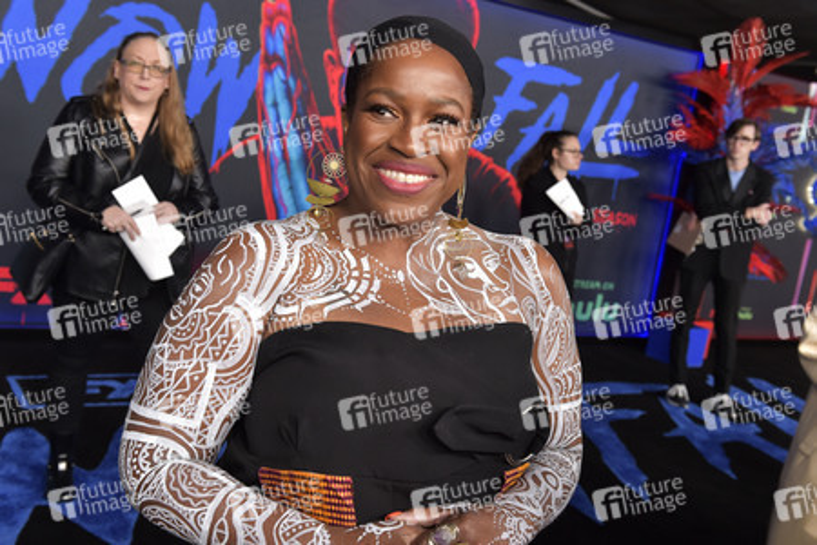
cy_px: 272
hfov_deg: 48.5
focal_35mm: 40
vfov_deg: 33.4
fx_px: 908
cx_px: 408
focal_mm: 40
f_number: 6.3
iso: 2000
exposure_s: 1/250
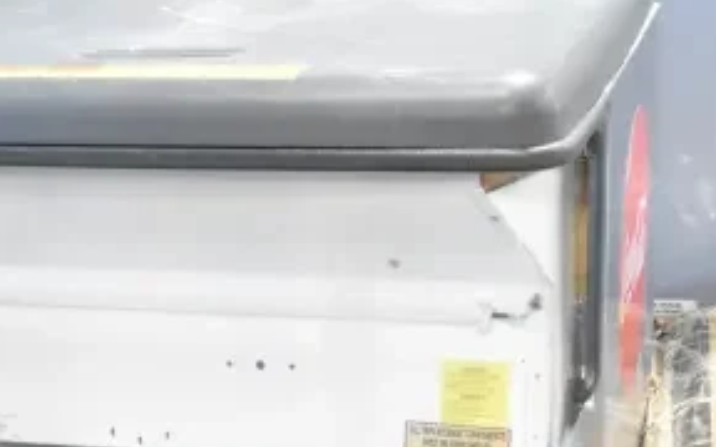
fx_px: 1836
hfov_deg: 21.8
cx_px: 159
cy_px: 401
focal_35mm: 94
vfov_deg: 13.8
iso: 6400
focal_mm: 29
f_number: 6.3
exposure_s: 1/160
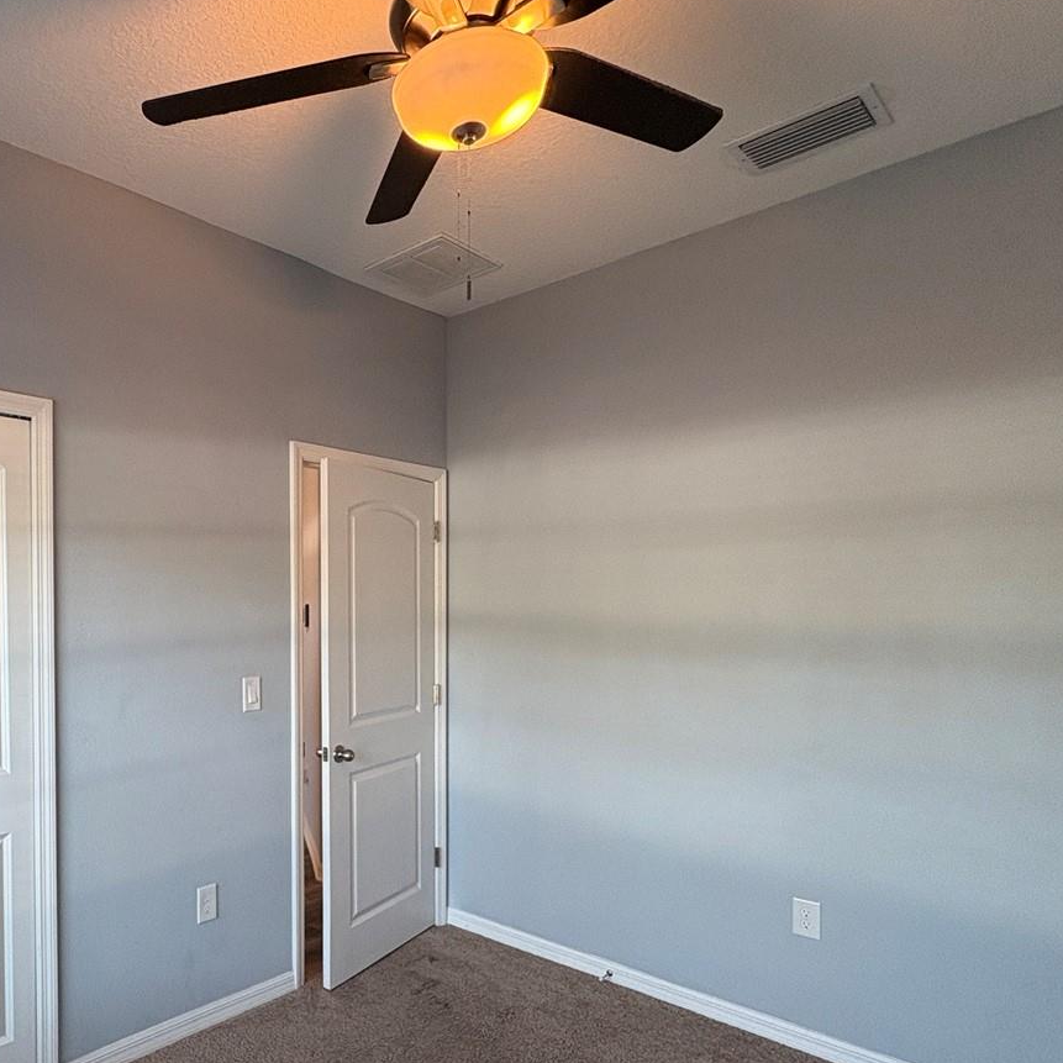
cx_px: 284
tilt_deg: -0.2
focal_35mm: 23
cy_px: 623
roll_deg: +1.2
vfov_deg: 66.8
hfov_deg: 63.8
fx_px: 799
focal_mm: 2.22
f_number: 2.2
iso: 125
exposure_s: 1/99
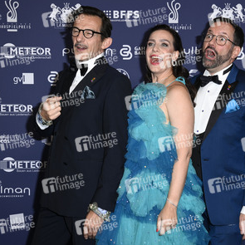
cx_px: 157
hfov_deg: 32.6
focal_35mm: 52
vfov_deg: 32.8
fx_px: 416
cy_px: 121
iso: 400
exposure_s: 1/250
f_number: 5.6
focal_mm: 40
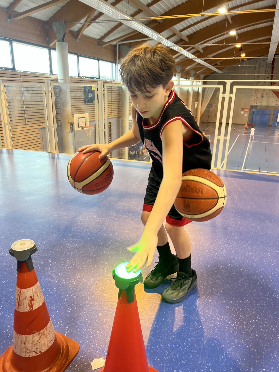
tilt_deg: -15.6
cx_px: 140
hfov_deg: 53.1
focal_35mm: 26
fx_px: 279
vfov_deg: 67.3
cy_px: 186
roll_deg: -2.1
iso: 100
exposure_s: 1/50
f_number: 1.5
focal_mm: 5.7
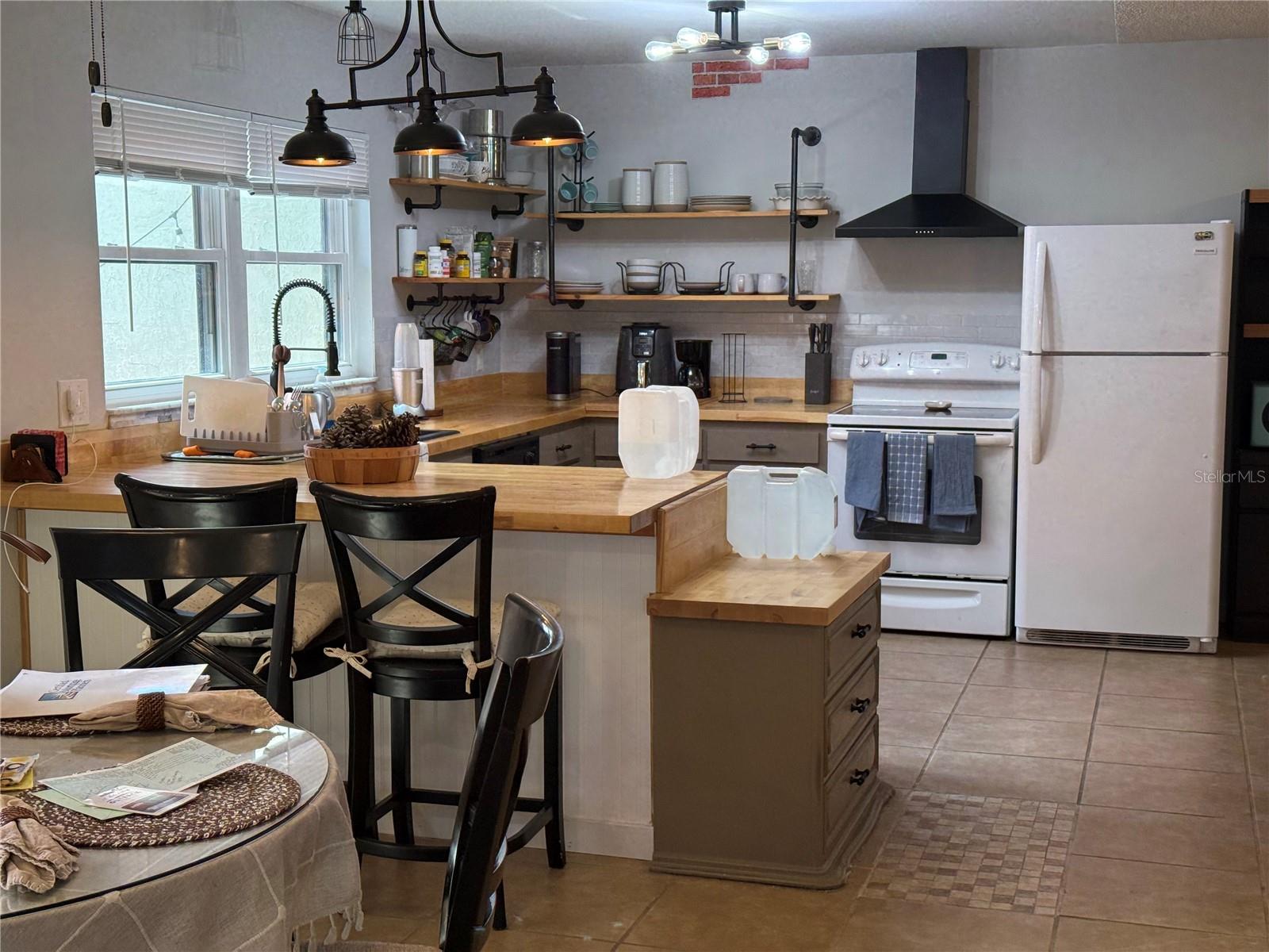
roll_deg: -0.3
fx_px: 1760
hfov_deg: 39.7
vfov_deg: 30.3
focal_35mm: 48
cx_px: 634
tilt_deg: -6.0
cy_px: 476
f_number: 1.78
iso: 200
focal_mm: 6.76
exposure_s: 1/120
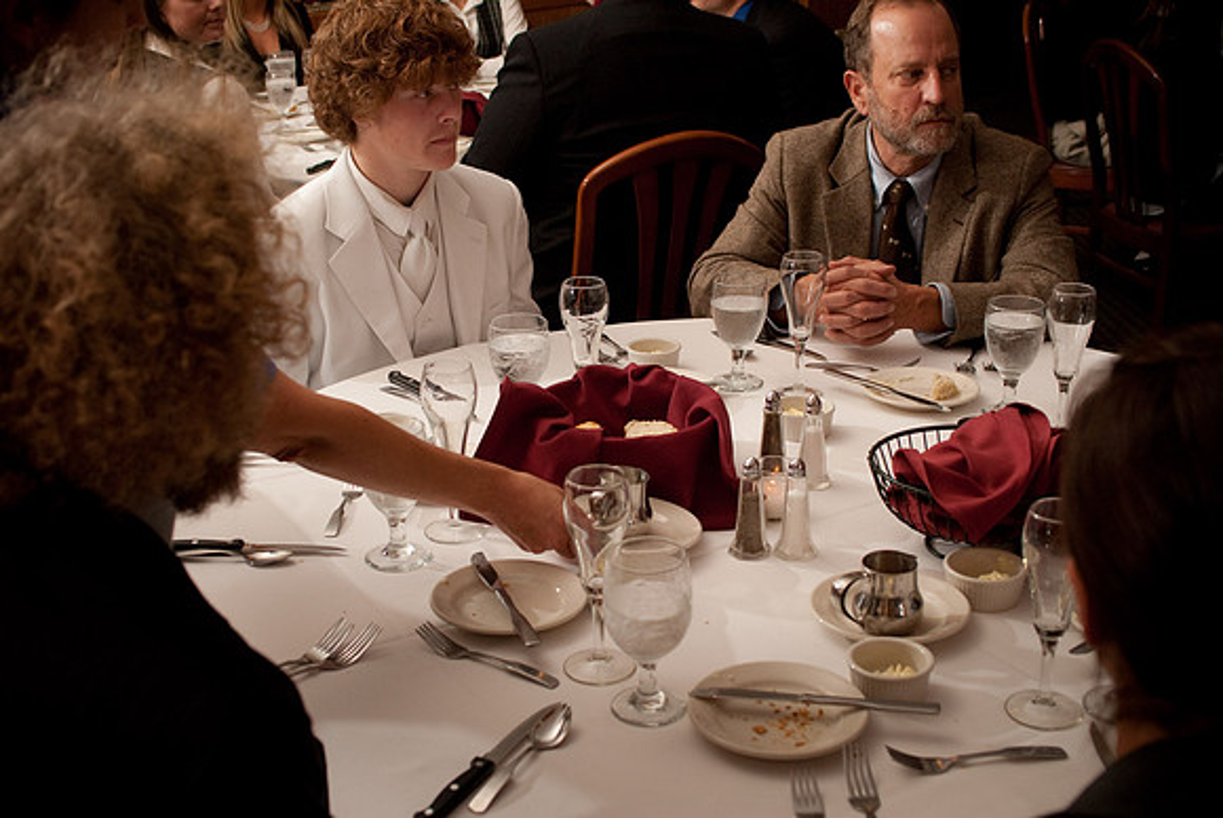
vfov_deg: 29.0
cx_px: 612
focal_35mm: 46
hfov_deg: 42.3
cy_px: 409
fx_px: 1581
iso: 200
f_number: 4.5
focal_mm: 31
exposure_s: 1/160
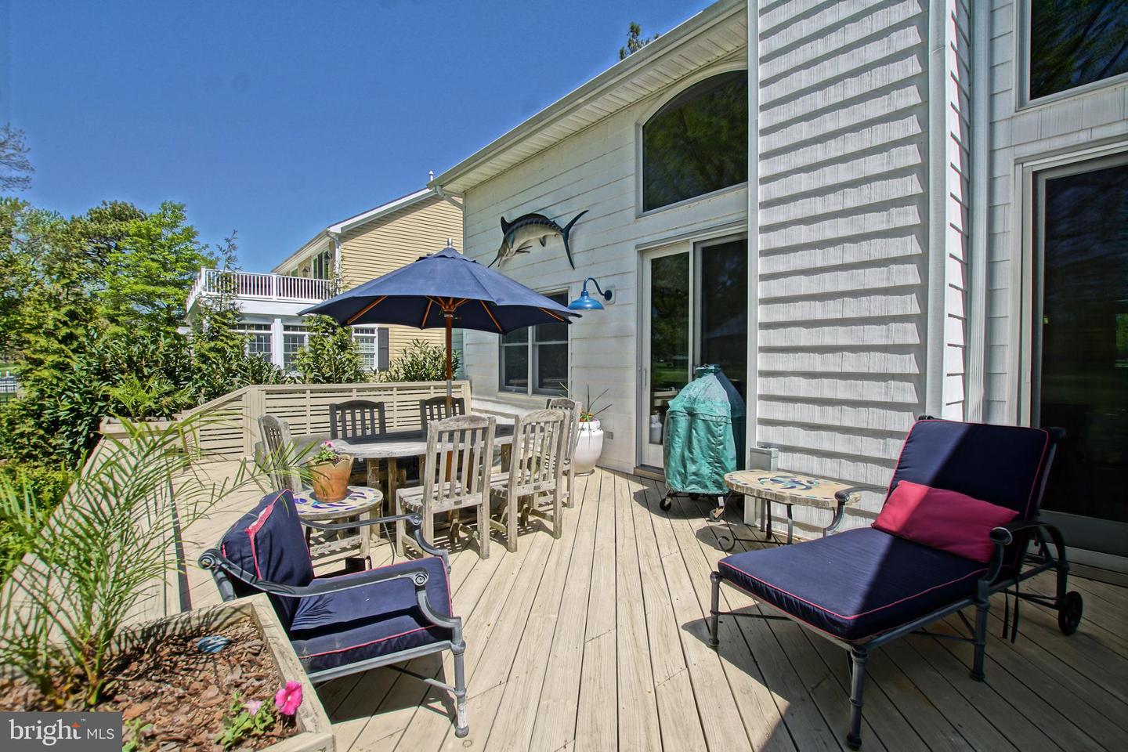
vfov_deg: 77.3
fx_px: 470
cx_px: 564
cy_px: 376
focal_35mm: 15
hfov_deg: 100.4
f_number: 8
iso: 100
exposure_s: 1/250
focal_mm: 10
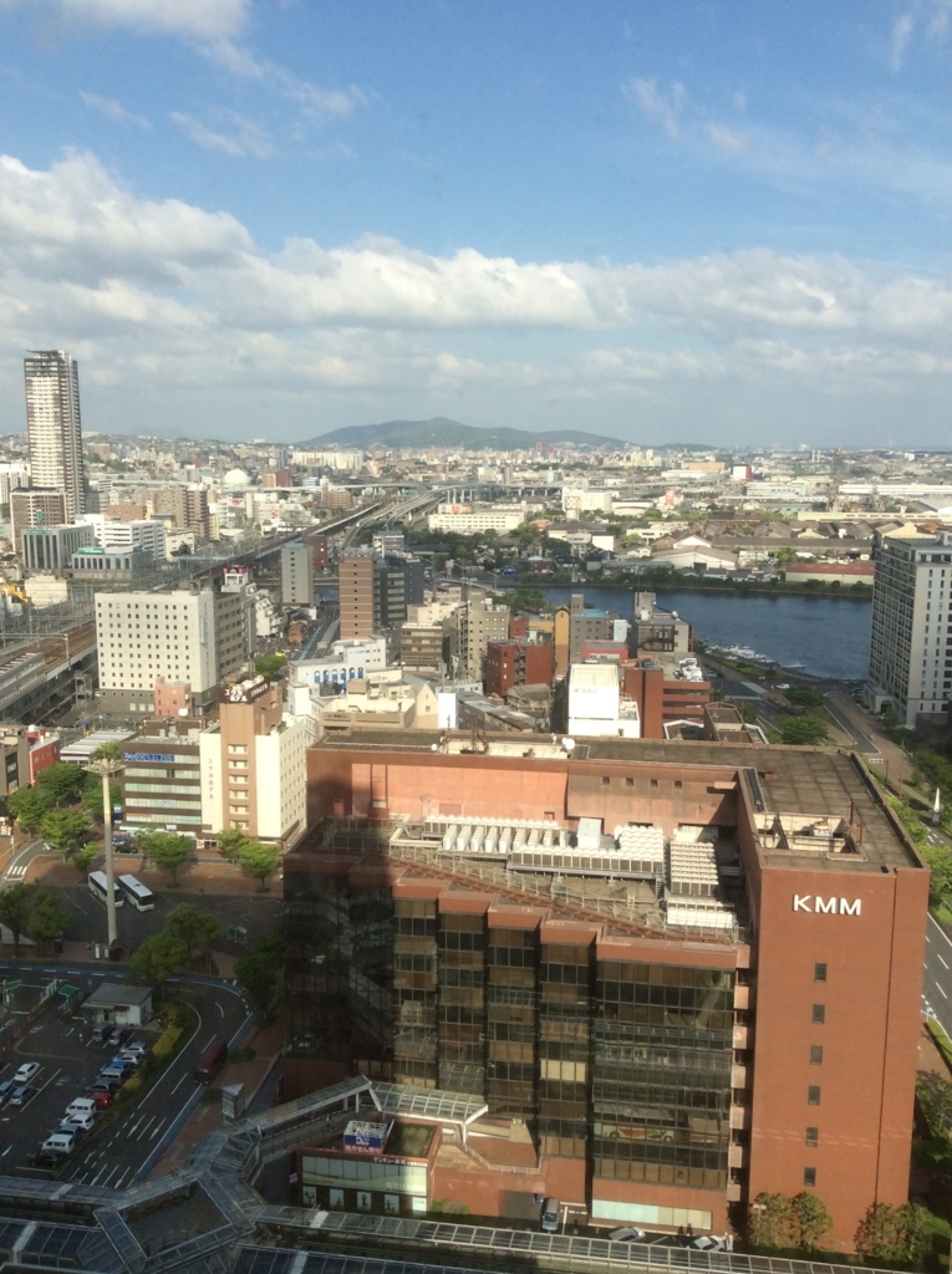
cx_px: 476
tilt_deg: -10.4
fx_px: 1176
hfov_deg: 44.1
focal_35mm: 32
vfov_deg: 56.9
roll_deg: -1.7
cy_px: 637
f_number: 2.4
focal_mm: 3.3
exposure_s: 1/1167
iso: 32
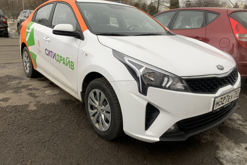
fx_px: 192
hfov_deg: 65.5
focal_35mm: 28
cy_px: 76
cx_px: 127
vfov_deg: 46.3
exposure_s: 1/121
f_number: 1.8
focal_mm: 4.25
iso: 32
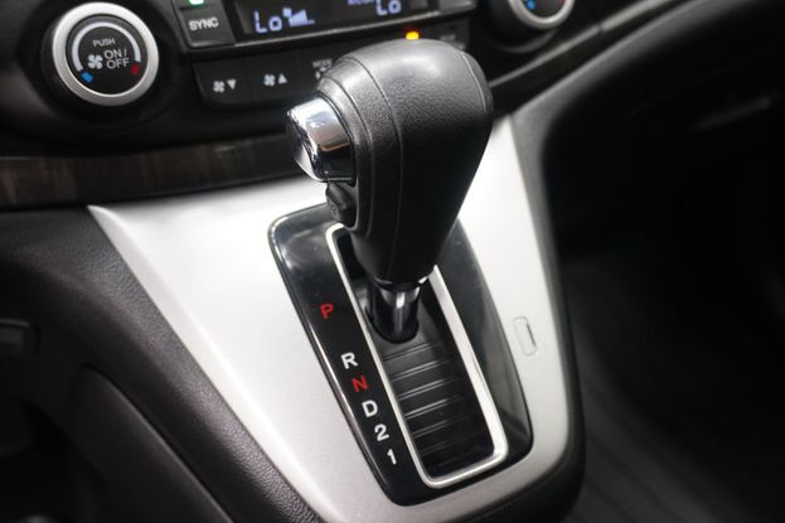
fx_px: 807
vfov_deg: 35.9
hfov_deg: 51.9
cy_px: 258
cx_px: 393
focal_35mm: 37
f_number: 4.5
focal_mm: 24
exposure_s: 1/60
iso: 1250
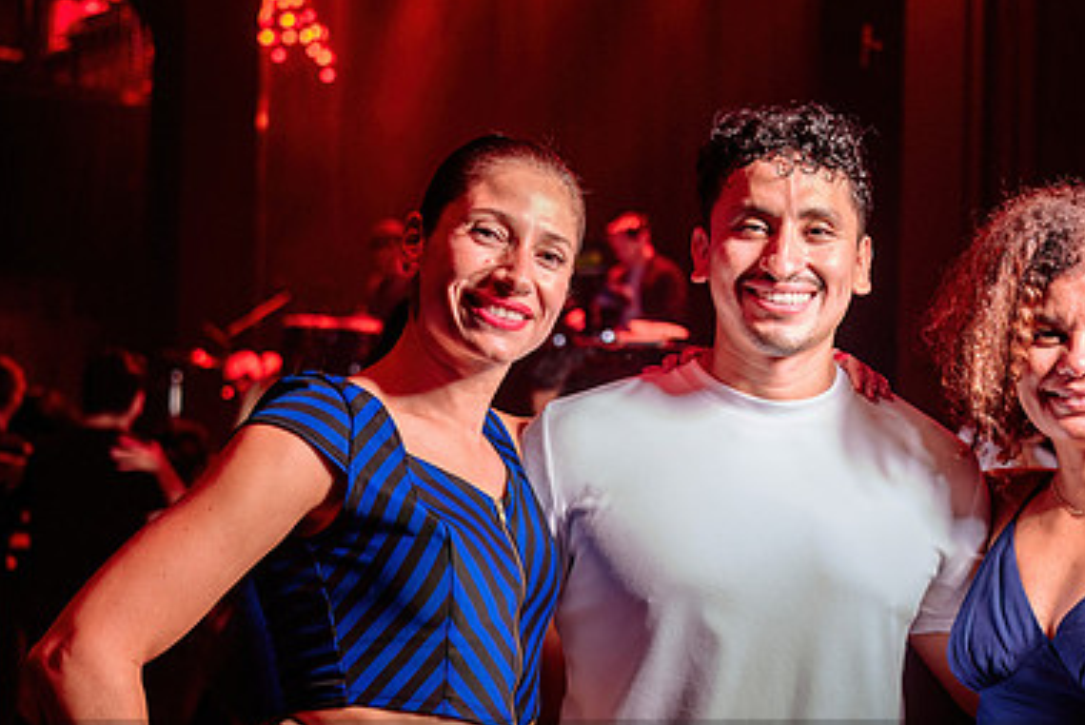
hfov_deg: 32.4
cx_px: 774
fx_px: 1840
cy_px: 424
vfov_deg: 22.3
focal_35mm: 61
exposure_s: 1/25
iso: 800
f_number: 3.2
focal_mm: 40
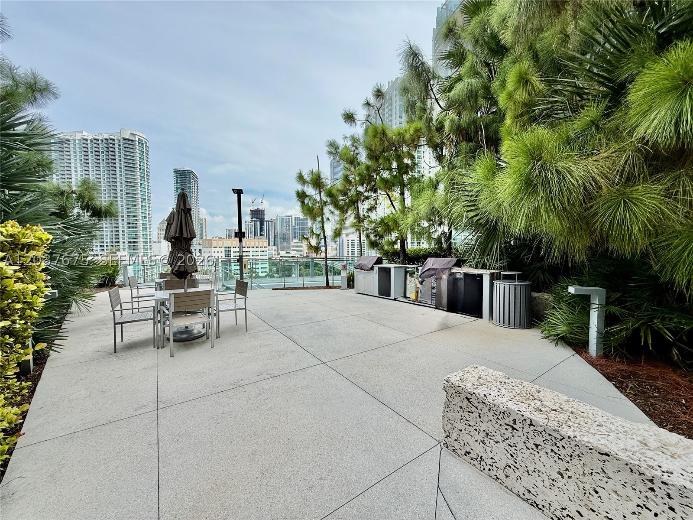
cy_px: 260
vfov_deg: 85.7
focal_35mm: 14
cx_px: 346
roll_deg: +0.4
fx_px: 280
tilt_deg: -1.9
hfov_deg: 102.1
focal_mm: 2.22
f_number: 2.2
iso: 50
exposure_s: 1/1399
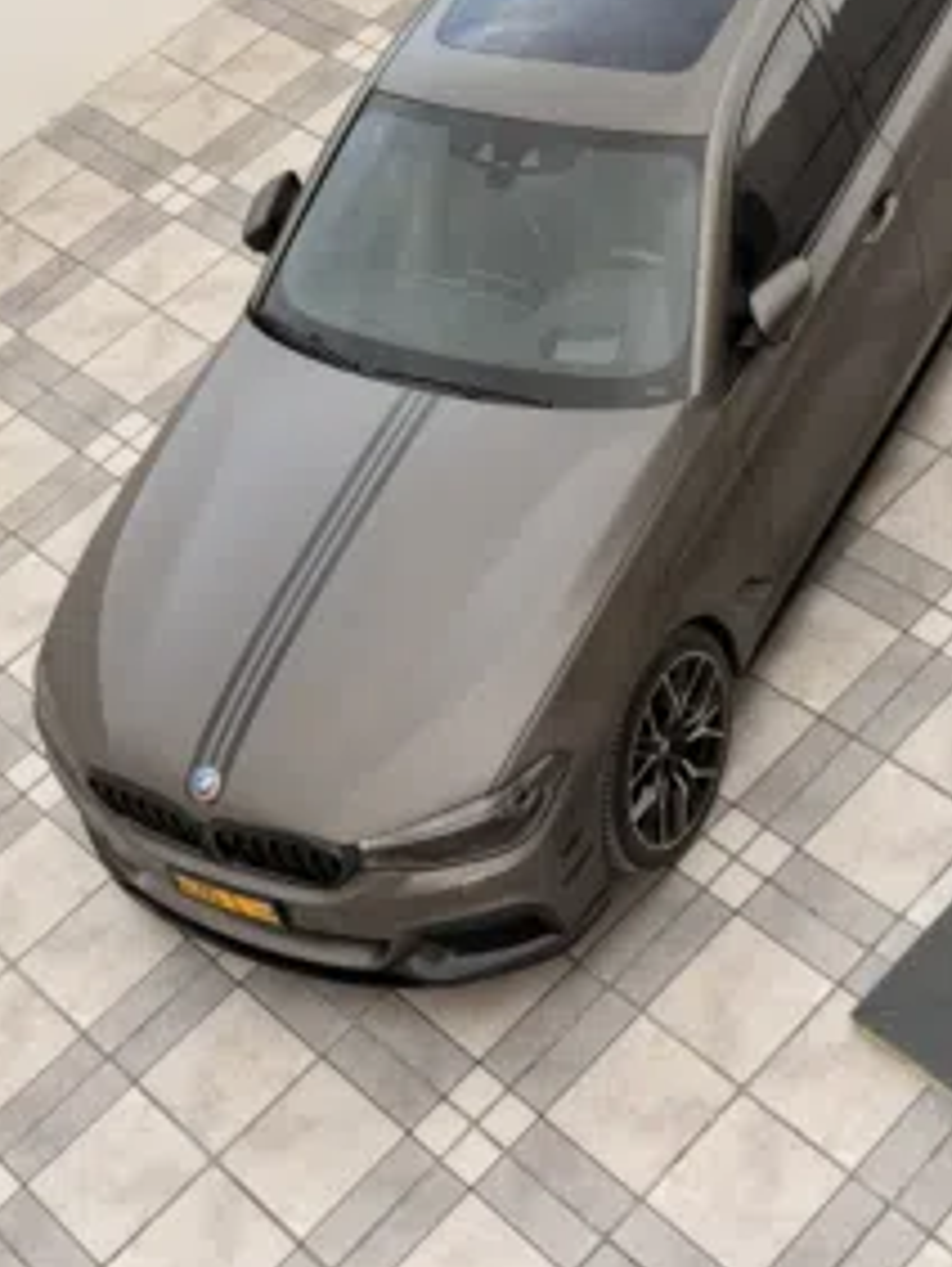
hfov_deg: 21.6
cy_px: 395
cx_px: 638
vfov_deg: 28.3
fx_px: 2490
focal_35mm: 68
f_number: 1.78
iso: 64
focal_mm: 6.76
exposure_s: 1/342
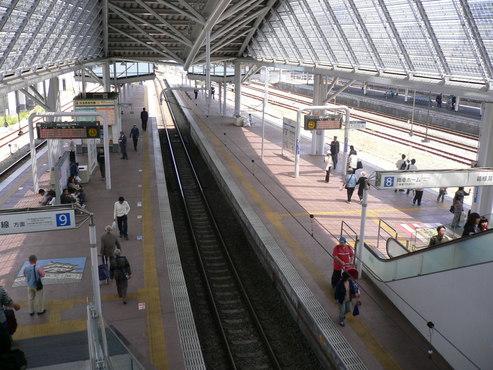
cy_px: 185
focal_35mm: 35
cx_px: 246
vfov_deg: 40.7
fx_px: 498
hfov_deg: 52.6
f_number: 2.8
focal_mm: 5.8
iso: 80
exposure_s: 1/250
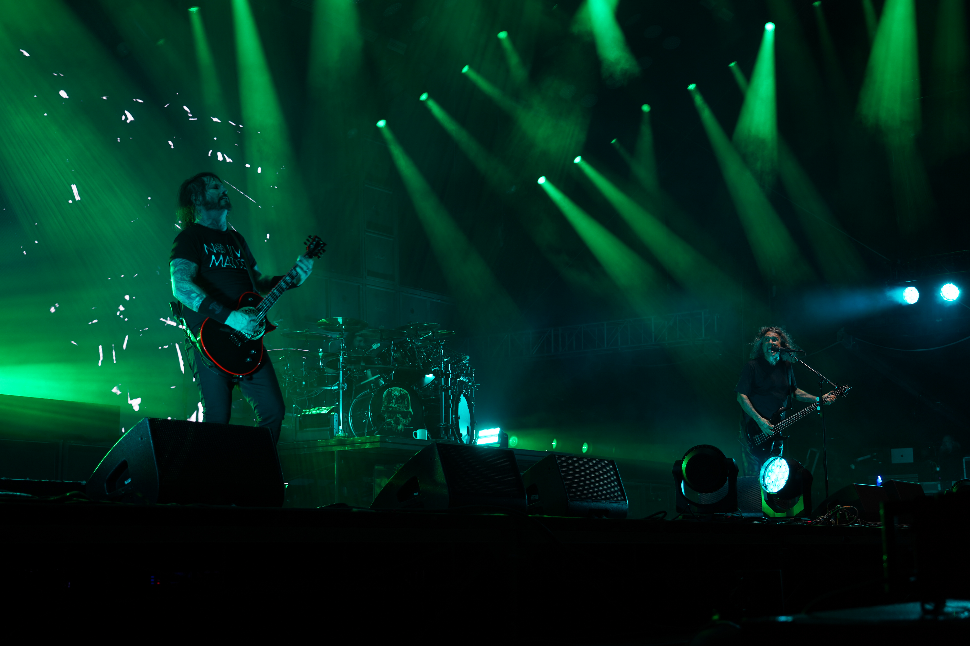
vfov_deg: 28.6
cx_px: 485
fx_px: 1266
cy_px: 323
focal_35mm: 47
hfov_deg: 41.9
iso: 200
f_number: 4
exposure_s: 1/50
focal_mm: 47
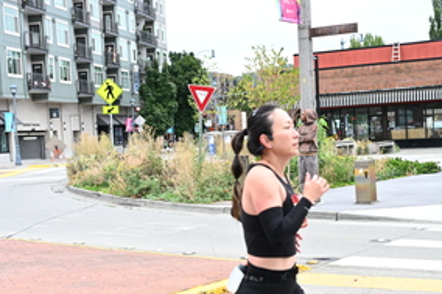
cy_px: 187
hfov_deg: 30.9
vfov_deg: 20.9
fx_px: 797
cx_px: 274
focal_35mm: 65
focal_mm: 33.5
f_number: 4
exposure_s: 1/800
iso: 2000
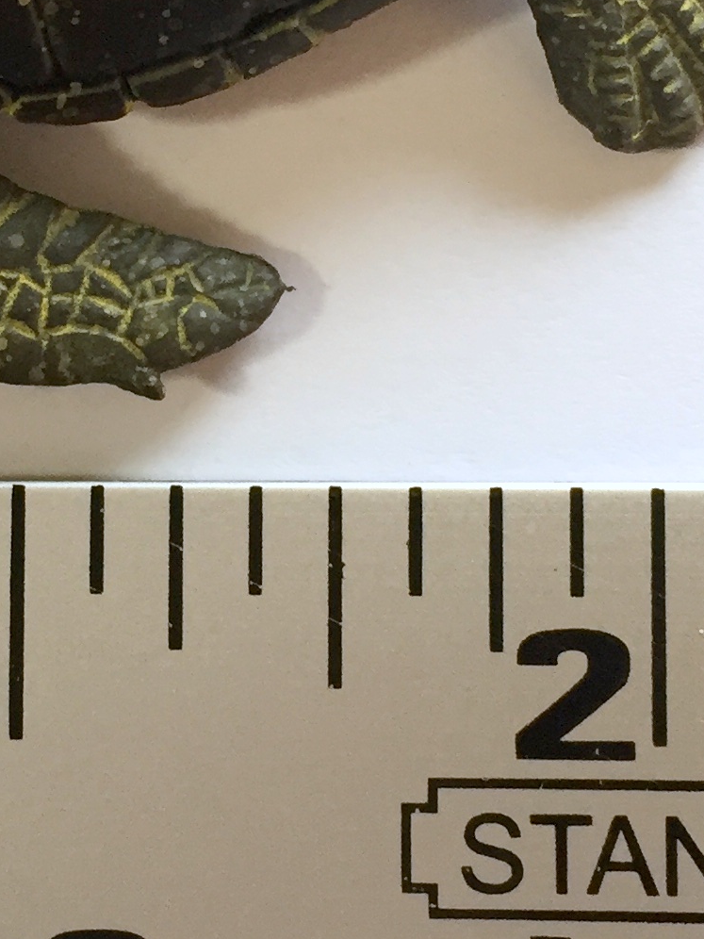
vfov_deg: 20.5
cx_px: 198
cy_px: 223
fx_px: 2576
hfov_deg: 15.5
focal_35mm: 95
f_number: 2.2
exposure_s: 1/30
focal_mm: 4.15
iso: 32
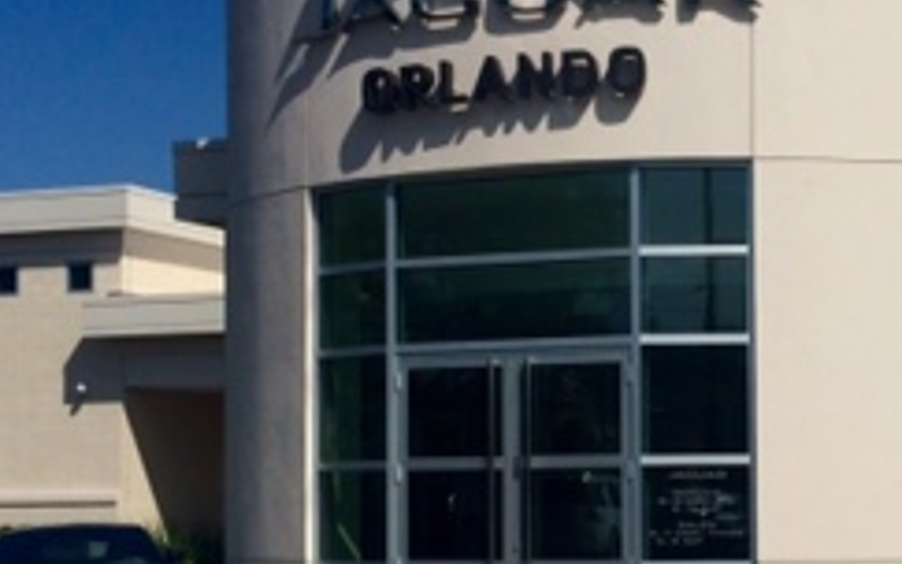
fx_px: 1992
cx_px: 742
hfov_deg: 25.0
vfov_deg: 16.1
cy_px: 404
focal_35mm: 81
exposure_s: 1/5882
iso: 32
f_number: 2.2
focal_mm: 4.15
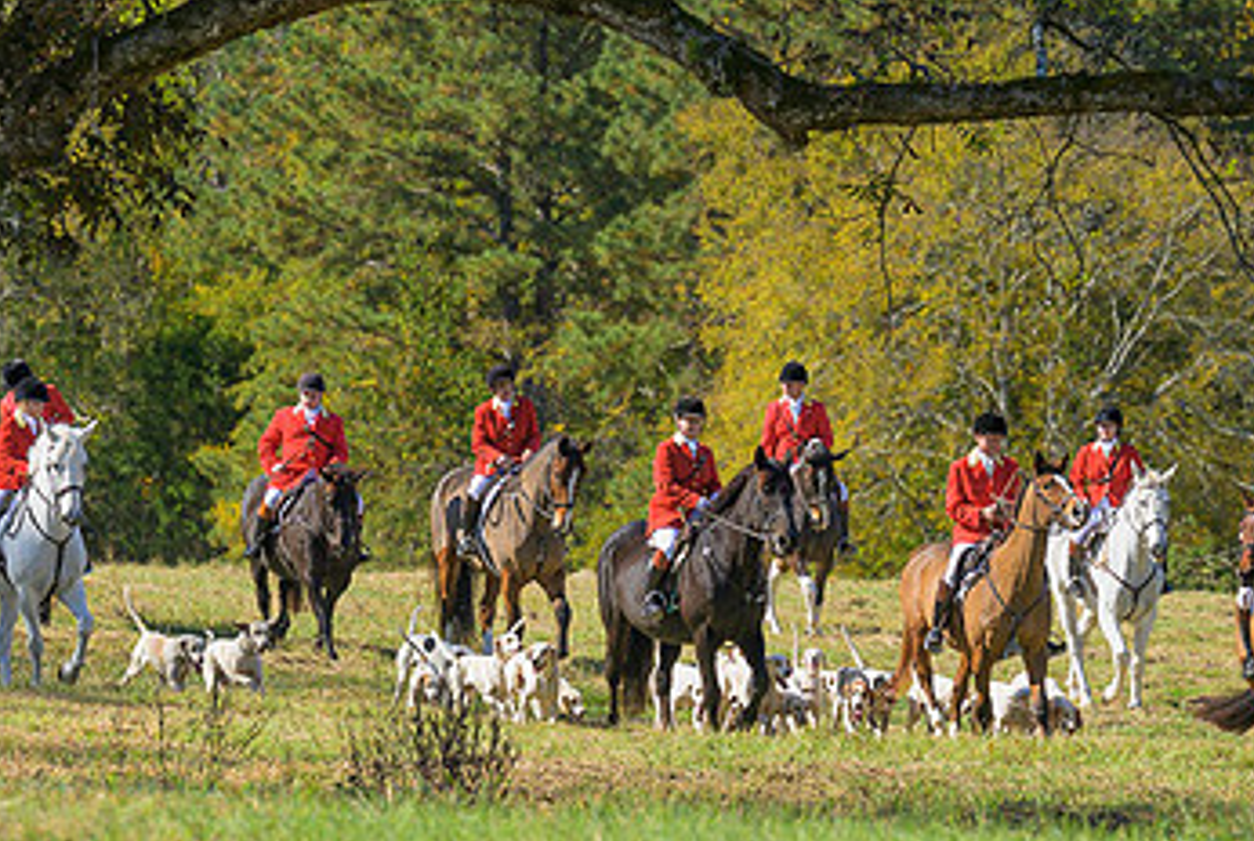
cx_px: 693
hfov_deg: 7.4
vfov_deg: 5.0
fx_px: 9700
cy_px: 410
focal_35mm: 278
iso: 200
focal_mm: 150
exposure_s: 1/640
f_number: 4
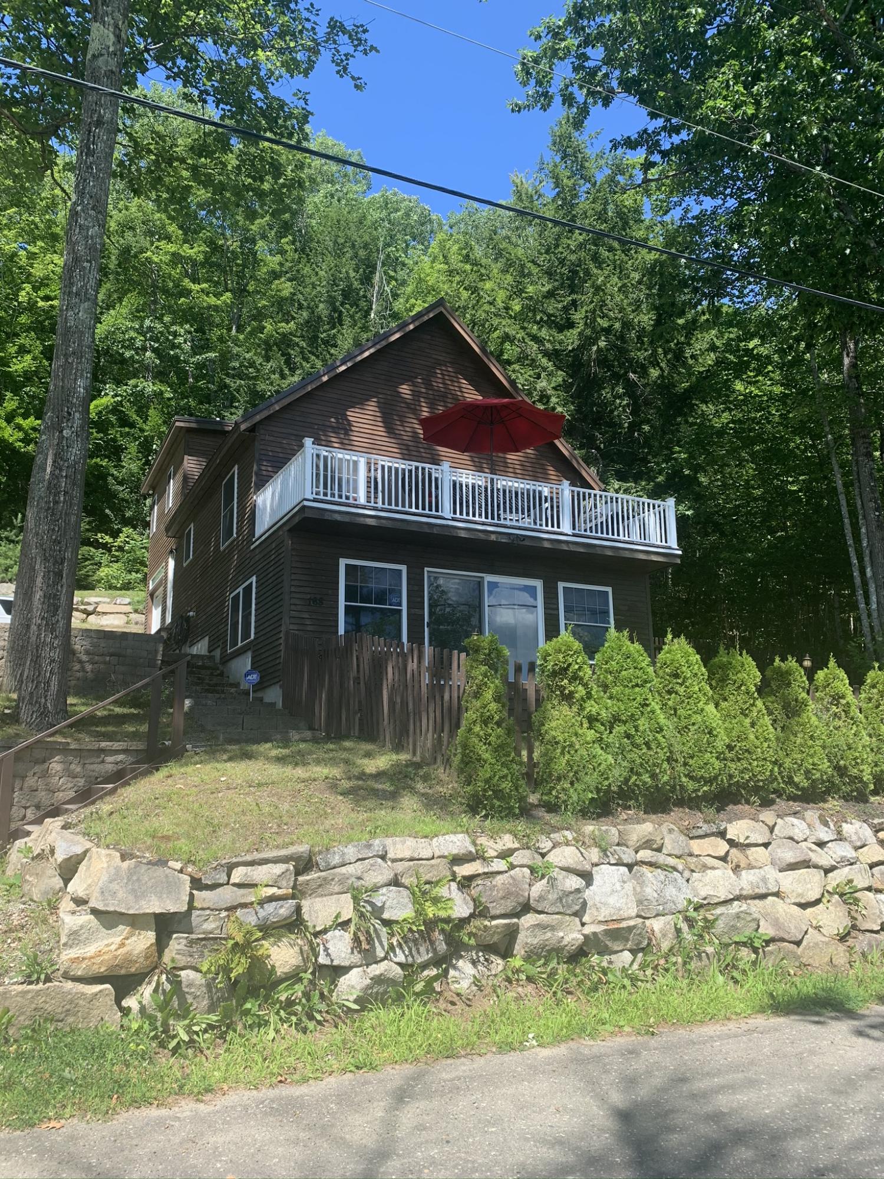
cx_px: 442
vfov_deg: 67.3
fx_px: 885
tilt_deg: +13.7
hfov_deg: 53.1
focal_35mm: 26
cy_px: 590
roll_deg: +1.1
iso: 25
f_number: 1.8
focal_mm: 4.25
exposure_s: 1/871
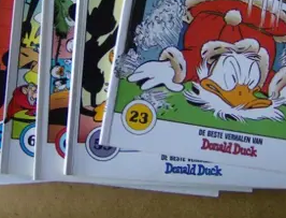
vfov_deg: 22.7
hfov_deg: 30.0
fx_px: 532
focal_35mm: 64
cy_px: 31
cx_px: 116
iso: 200
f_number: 2.8
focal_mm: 6
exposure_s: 1/33.2
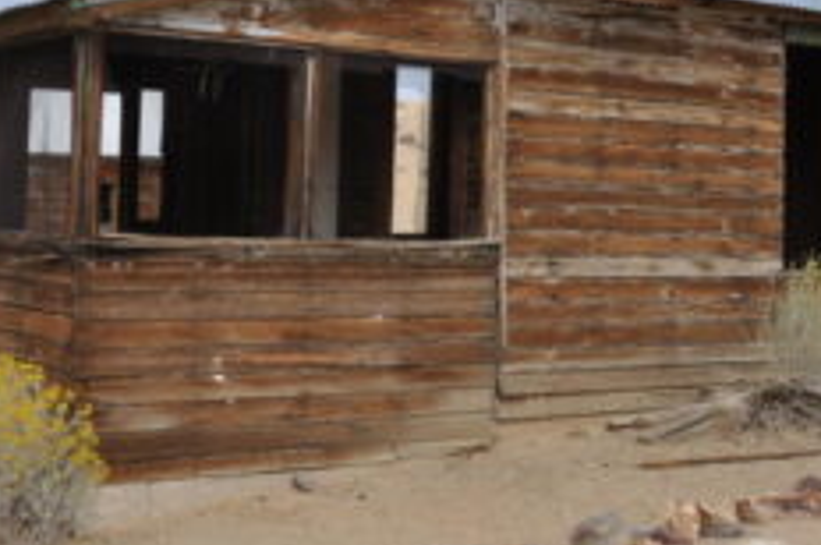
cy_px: 152
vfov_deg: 19.6
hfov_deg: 29.0
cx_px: 249
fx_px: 1571
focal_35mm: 69
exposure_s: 1/160
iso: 200
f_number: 13
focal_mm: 22
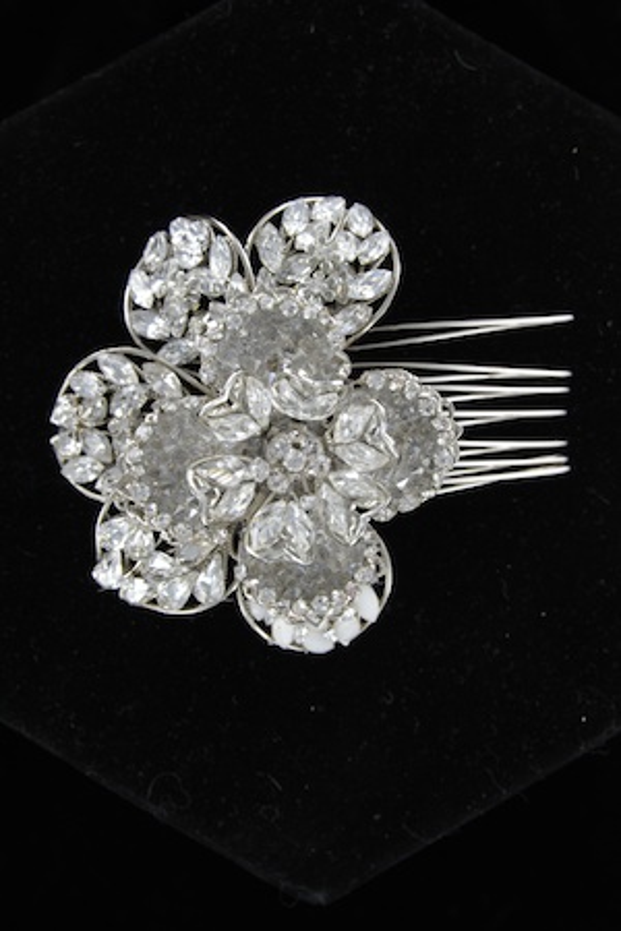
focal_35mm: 122
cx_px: 310
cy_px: 466
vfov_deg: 16.8
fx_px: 3157
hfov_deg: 11.2
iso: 800
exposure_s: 1/60
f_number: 13
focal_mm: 122
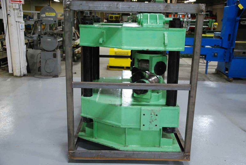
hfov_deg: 51.2
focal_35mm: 38
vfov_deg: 35.6
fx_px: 256
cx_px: 123
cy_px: 82
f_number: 4
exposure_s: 1/30
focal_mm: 25
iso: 1400
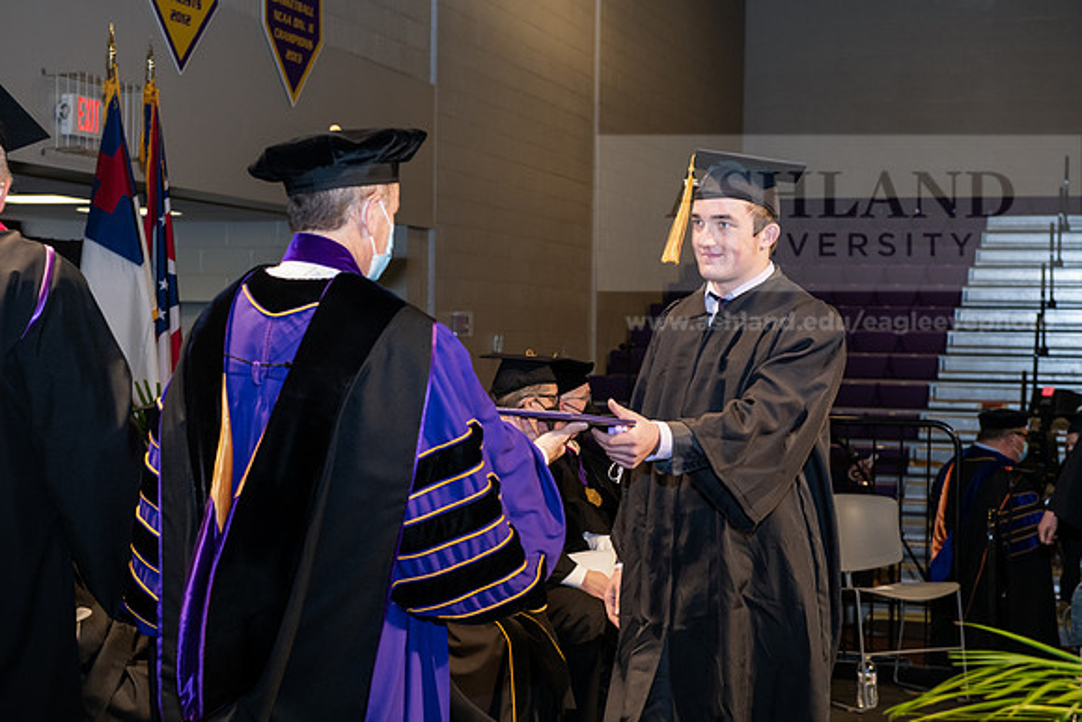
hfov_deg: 28.8
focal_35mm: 70
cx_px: 541
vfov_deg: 19.5
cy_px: 361
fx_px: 2104
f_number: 6.3
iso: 1600
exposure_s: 1/200
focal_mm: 70
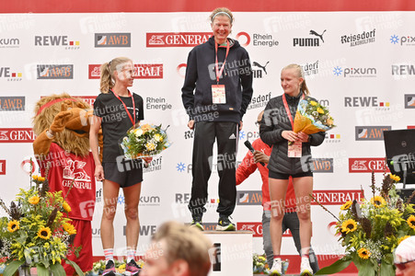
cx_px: 208
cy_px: 138
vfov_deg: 16.0
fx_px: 979
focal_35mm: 85
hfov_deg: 23.9
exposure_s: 1/800
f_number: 2.8
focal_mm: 85
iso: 160
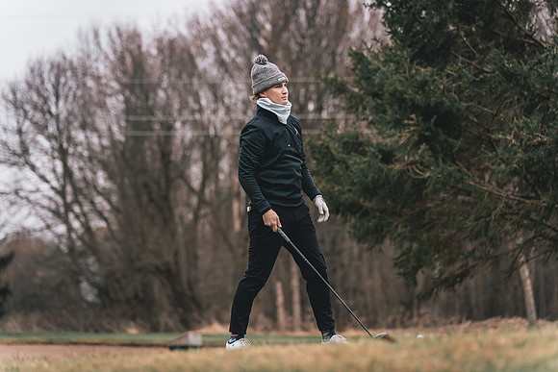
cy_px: 186
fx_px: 1734
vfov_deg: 12.3
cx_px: 270
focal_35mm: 112
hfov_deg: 18.3
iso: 640
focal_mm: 106
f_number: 2.8
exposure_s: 1/3200
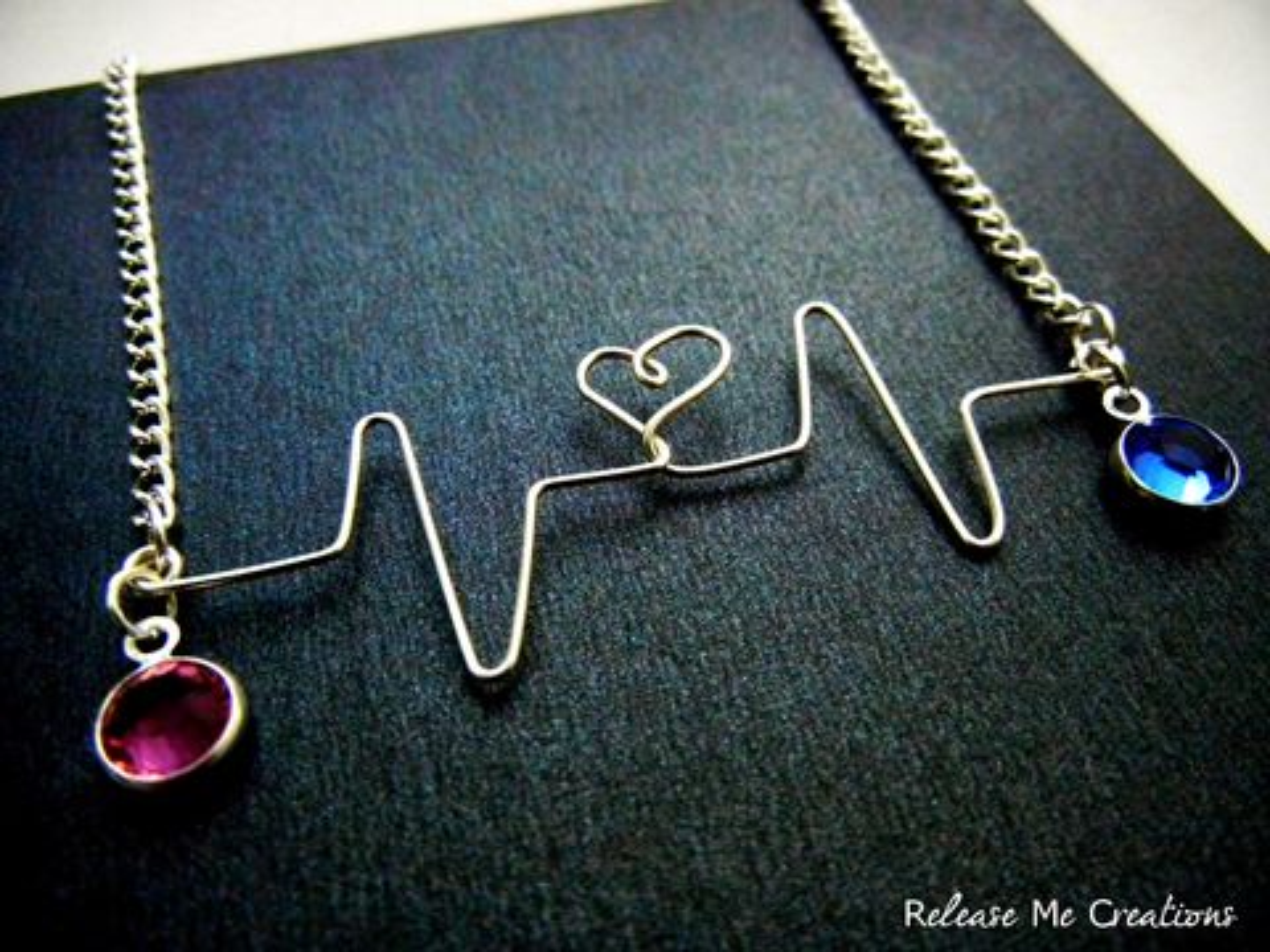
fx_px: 1101
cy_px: 476
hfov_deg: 60.0
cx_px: 635
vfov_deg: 46.8
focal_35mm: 30
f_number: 3.5
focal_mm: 5.4
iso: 1600
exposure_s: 1/412
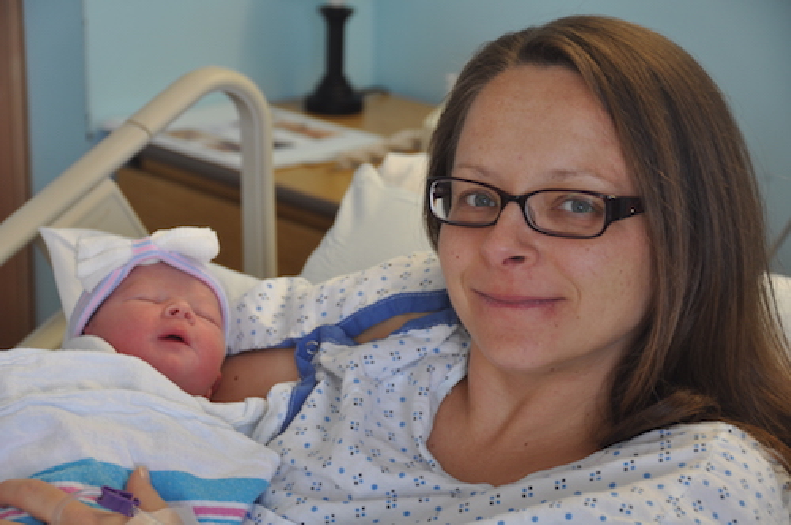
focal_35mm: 93
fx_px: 2041
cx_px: 396
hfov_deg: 21.9
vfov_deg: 14.7
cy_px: 262
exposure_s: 1/10
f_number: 4.8
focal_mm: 62
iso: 200
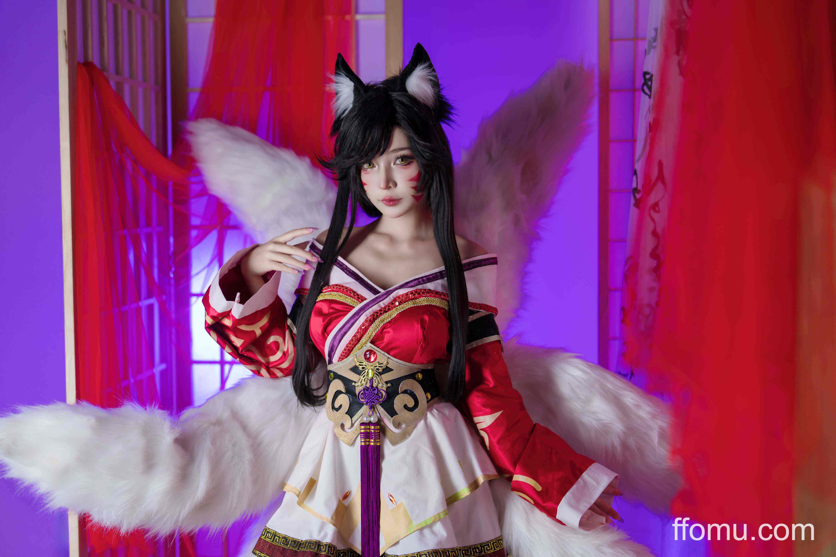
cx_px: 418
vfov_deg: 27.0
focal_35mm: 50
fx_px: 1161
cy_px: 278
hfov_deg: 39.6
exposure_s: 1/250
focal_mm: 50
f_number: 1.8
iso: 100
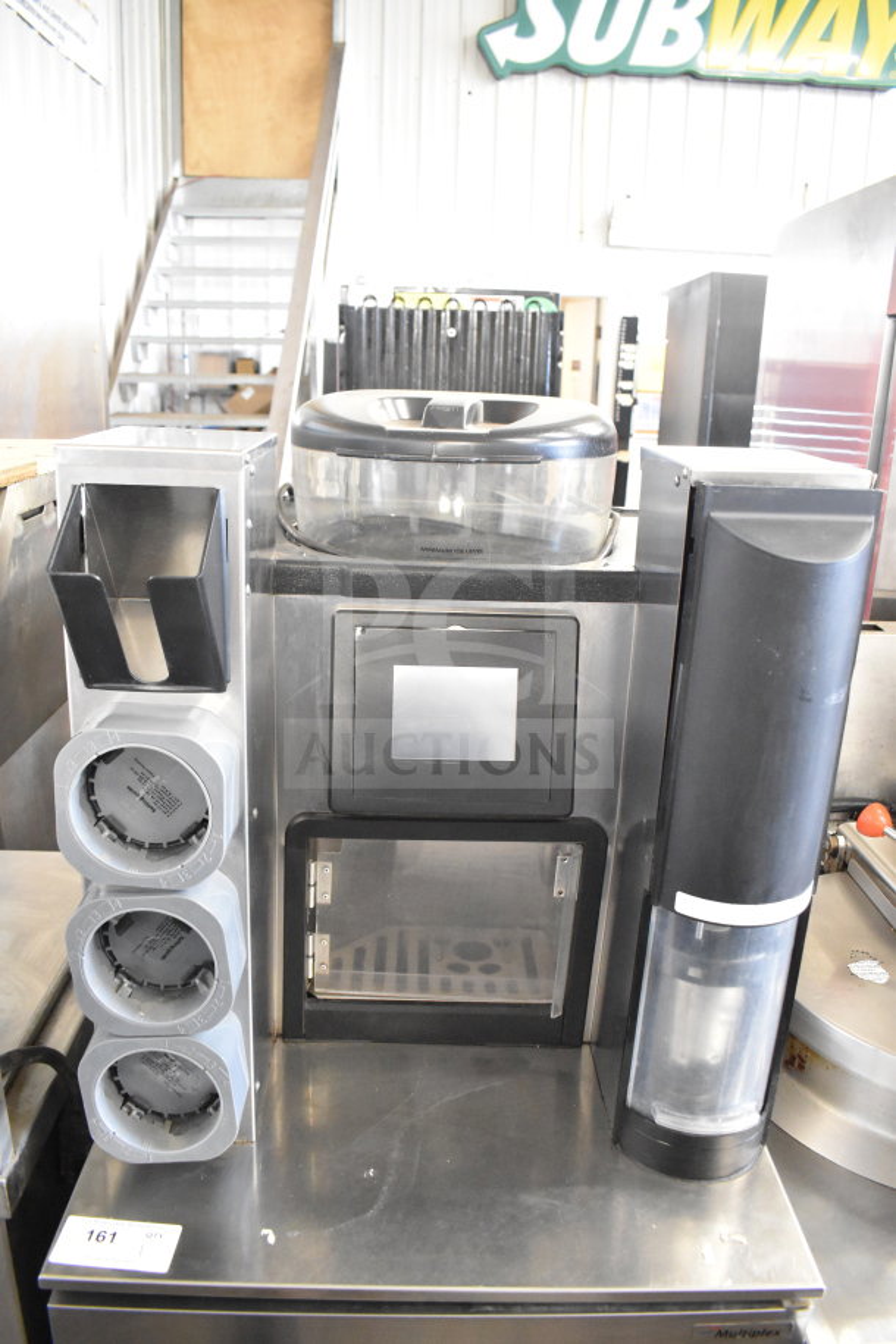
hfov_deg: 47.9
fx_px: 1008
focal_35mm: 27
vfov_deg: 67.4
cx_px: 448
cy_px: 672
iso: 6400
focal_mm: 18
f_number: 4
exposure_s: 1/60
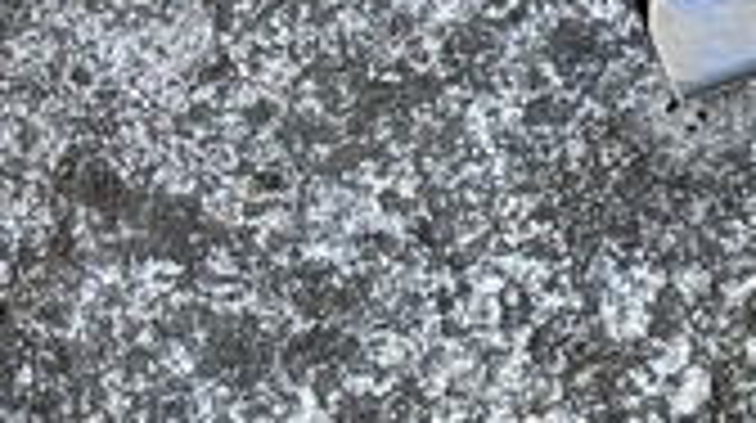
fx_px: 2703
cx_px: 72
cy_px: -225
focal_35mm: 135
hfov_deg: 15.7
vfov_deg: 8.7
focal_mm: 4.2
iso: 32
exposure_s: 1/121
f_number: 1.6
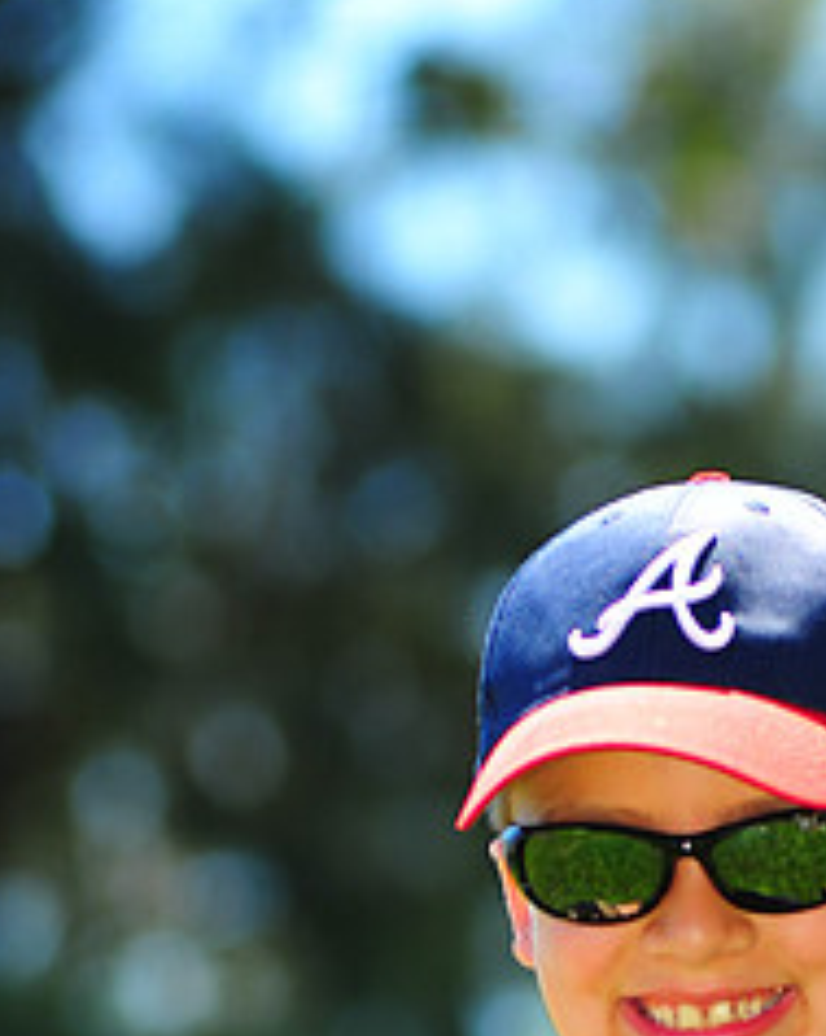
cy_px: 1167
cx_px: 607
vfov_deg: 4.7
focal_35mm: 414
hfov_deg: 3.7
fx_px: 12676
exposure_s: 1/400
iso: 200
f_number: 5
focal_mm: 180
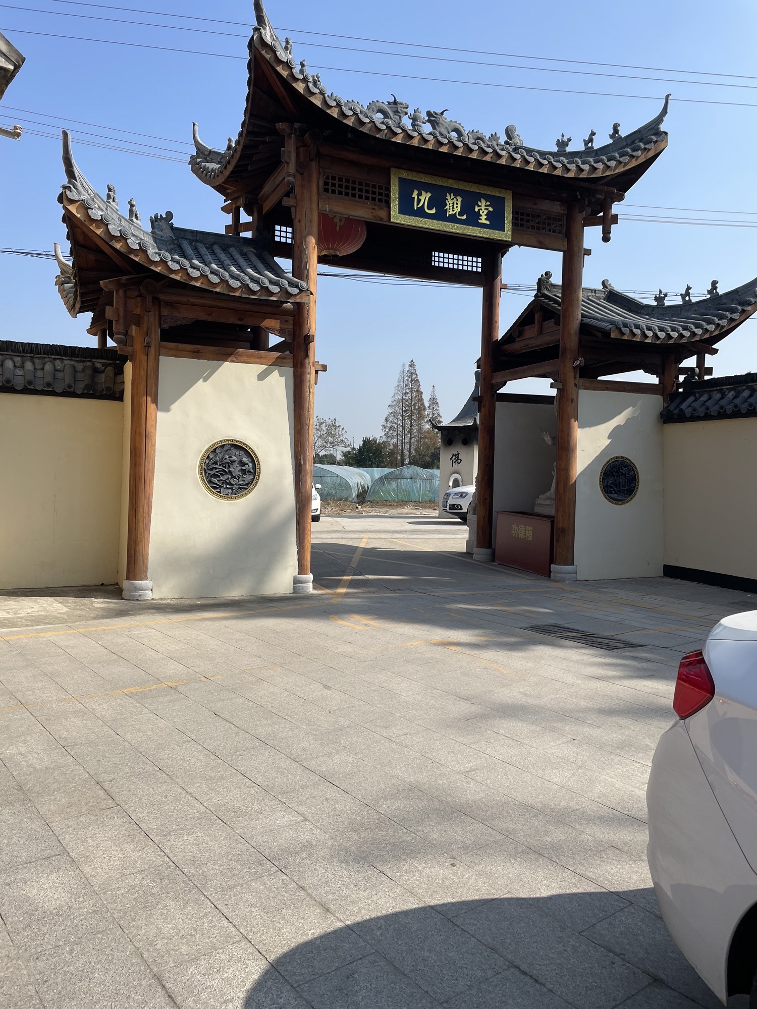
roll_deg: -0.4
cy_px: 504
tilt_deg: -0.4
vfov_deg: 67.3
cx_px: 378
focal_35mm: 26
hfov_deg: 53.1
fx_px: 758
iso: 32
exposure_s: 1/3205
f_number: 1.6
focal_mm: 4.2
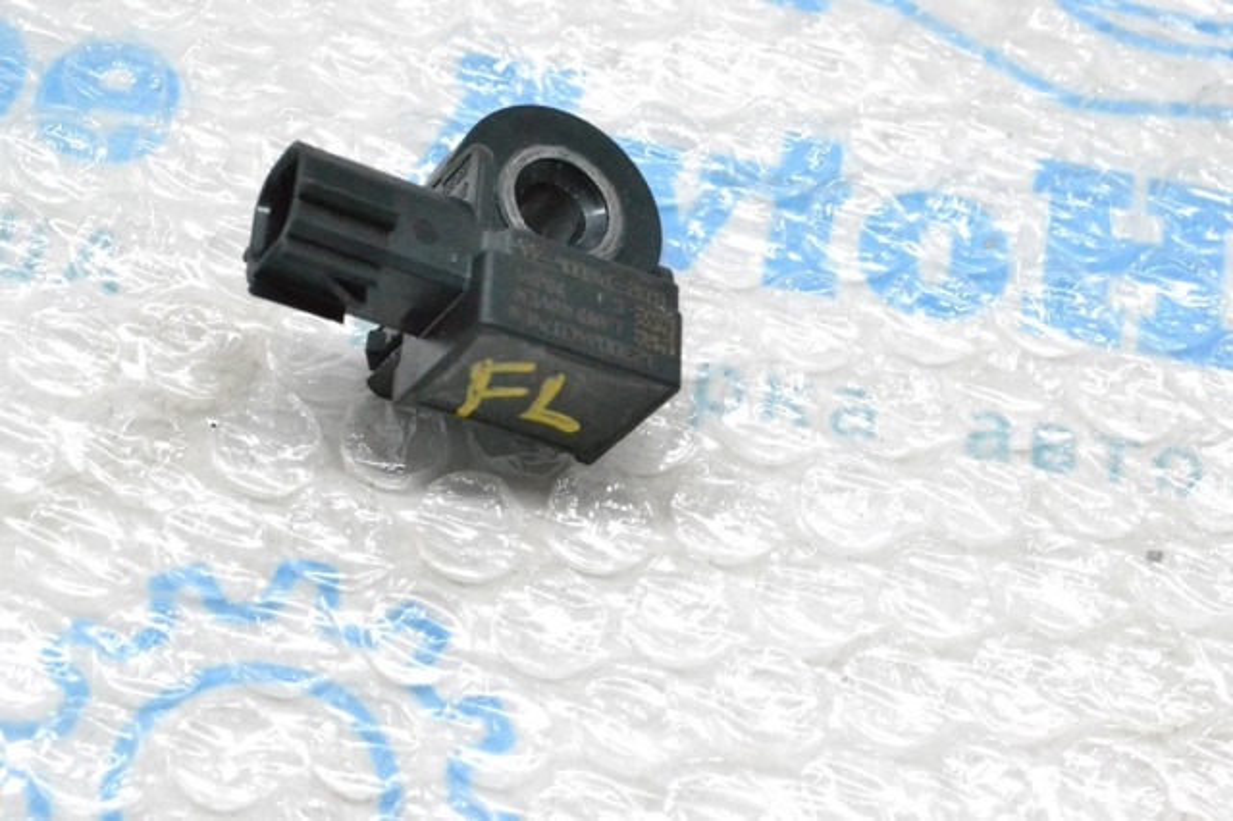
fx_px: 2824
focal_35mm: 82
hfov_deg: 24.6
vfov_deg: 16.5
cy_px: 410
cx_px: 616
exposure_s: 1/160
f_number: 11
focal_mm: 55
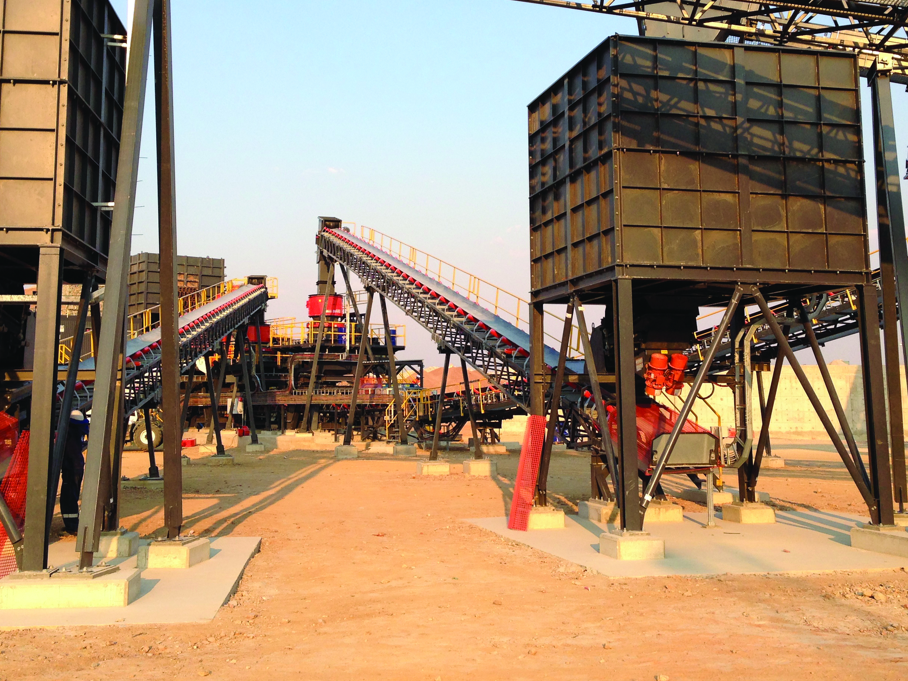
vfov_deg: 32.7
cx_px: 448
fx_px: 1154
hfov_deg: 42.9
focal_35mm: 44
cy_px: 238
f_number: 2.4
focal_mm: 4.12
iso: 50
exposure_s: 1/638
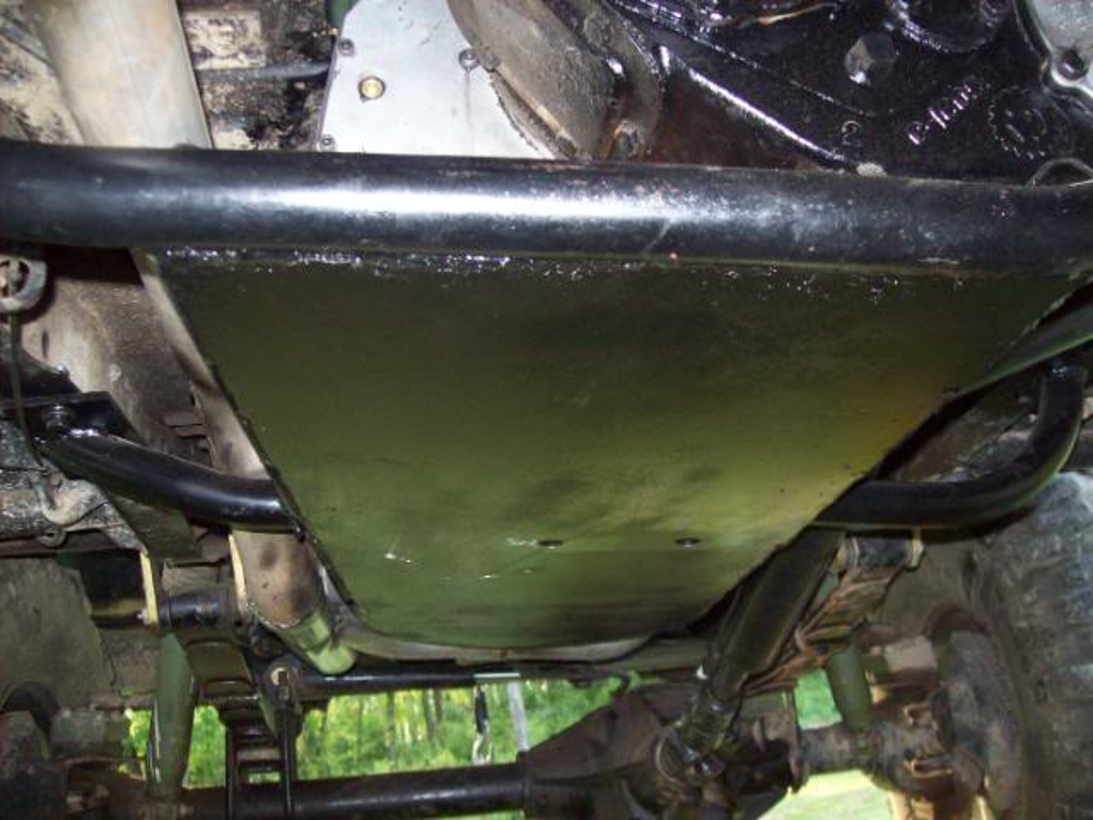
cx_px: 546
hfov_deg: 51.4
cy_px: 410
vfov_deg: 39.7
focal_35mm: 36
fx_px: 1137
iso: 200
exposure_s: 1/64
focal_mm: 6
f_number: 2.7
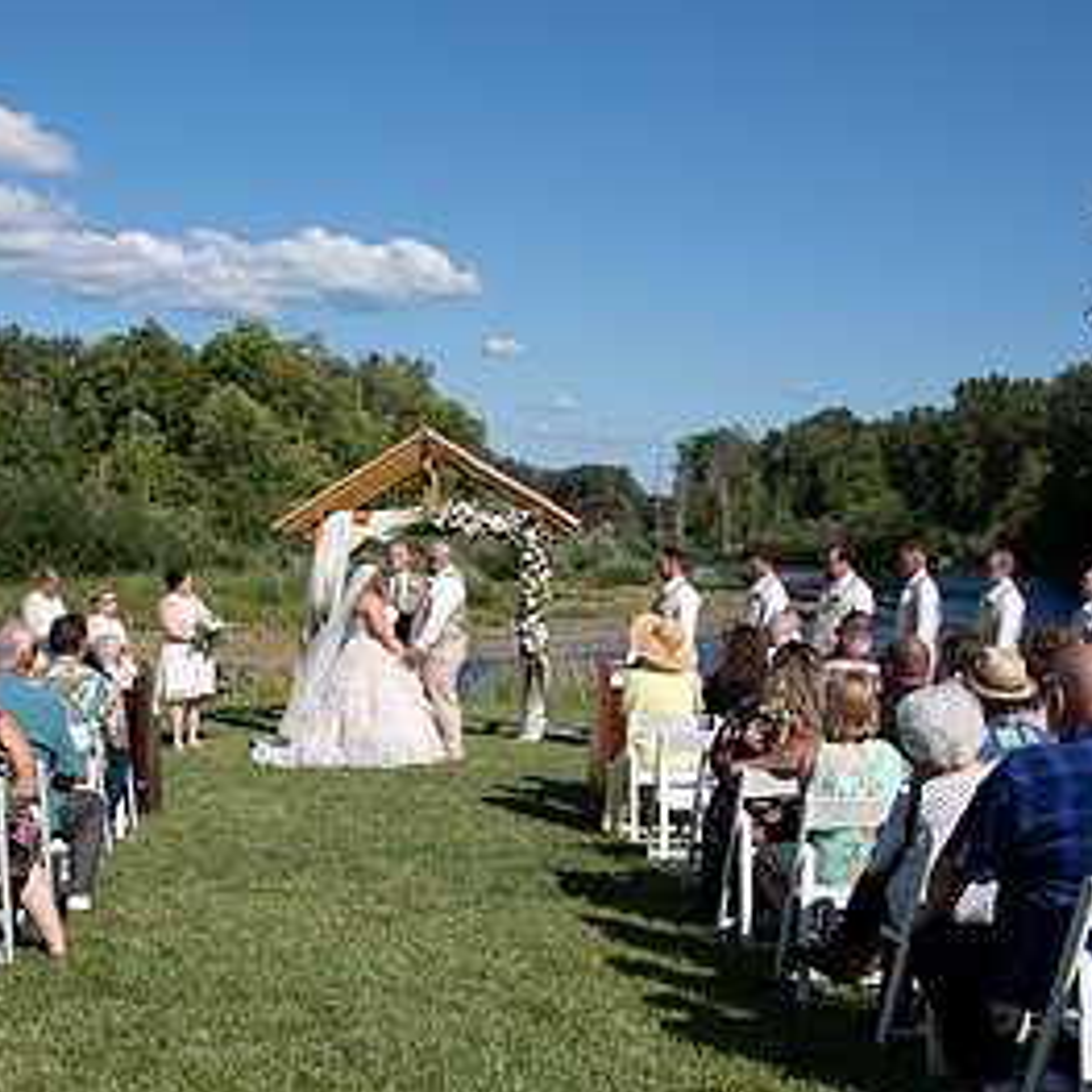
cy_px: 716
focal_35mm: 45
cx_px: 390
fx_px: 1606
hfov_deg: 37.3
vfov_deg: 37.2
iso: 100
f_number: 8
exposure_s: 1/400
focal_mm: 24
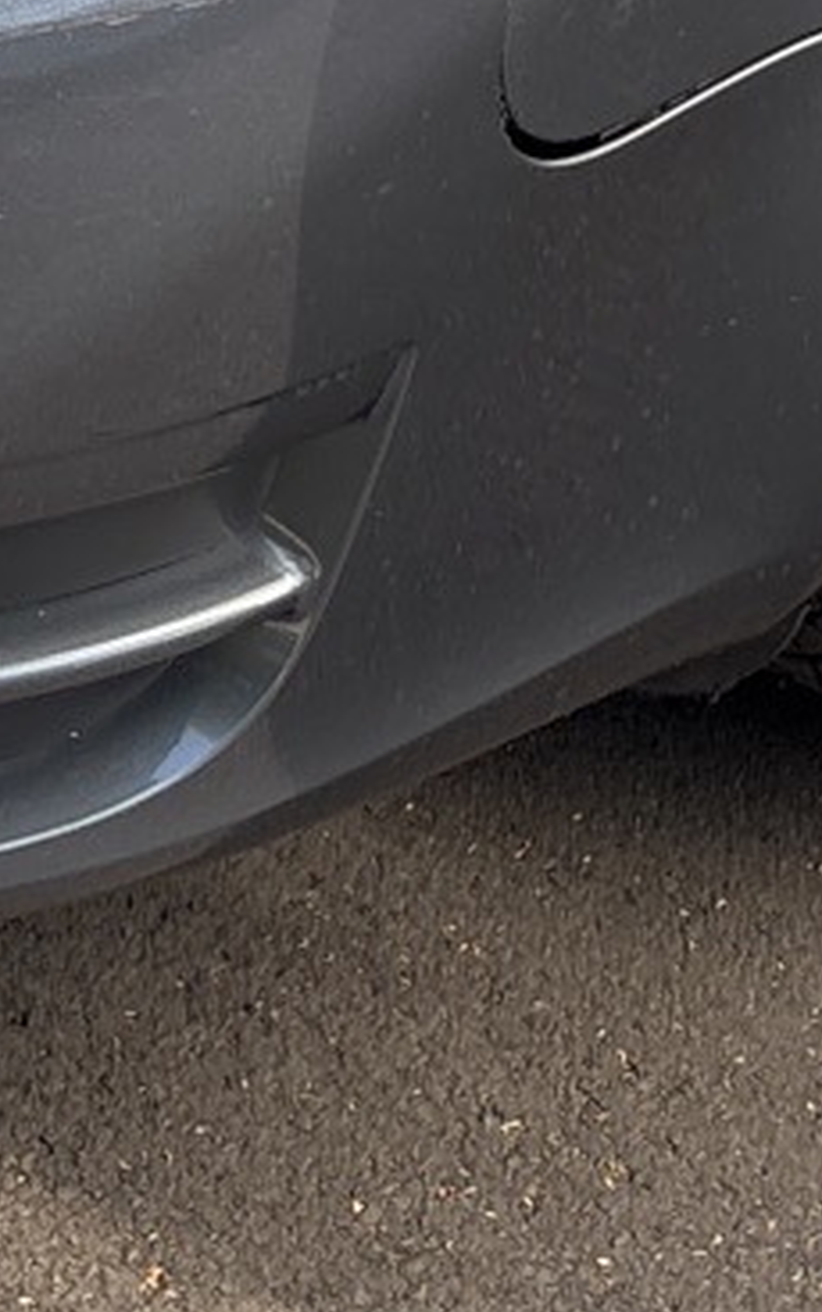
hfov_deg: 9.1
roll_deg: +0.4
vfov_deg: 13.1
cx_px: -39
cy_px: -1065
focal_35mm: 144
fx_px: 5151
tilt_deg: -18.9
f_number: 1.6
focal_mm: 5.96
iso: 50
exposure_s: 1/276
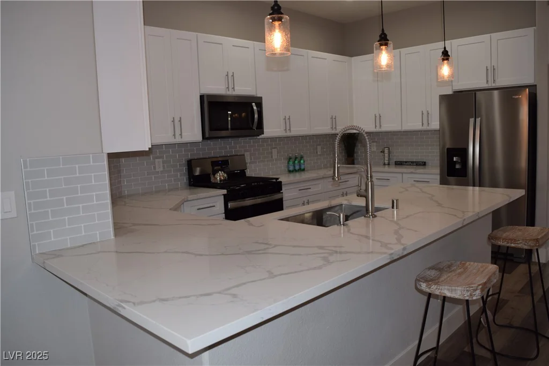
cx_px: 274
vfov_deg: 47.9
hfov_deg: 67.4
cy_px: 183
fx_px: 412
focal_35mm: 27
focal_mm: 18
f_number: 5.6
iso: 320
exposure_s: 1/125
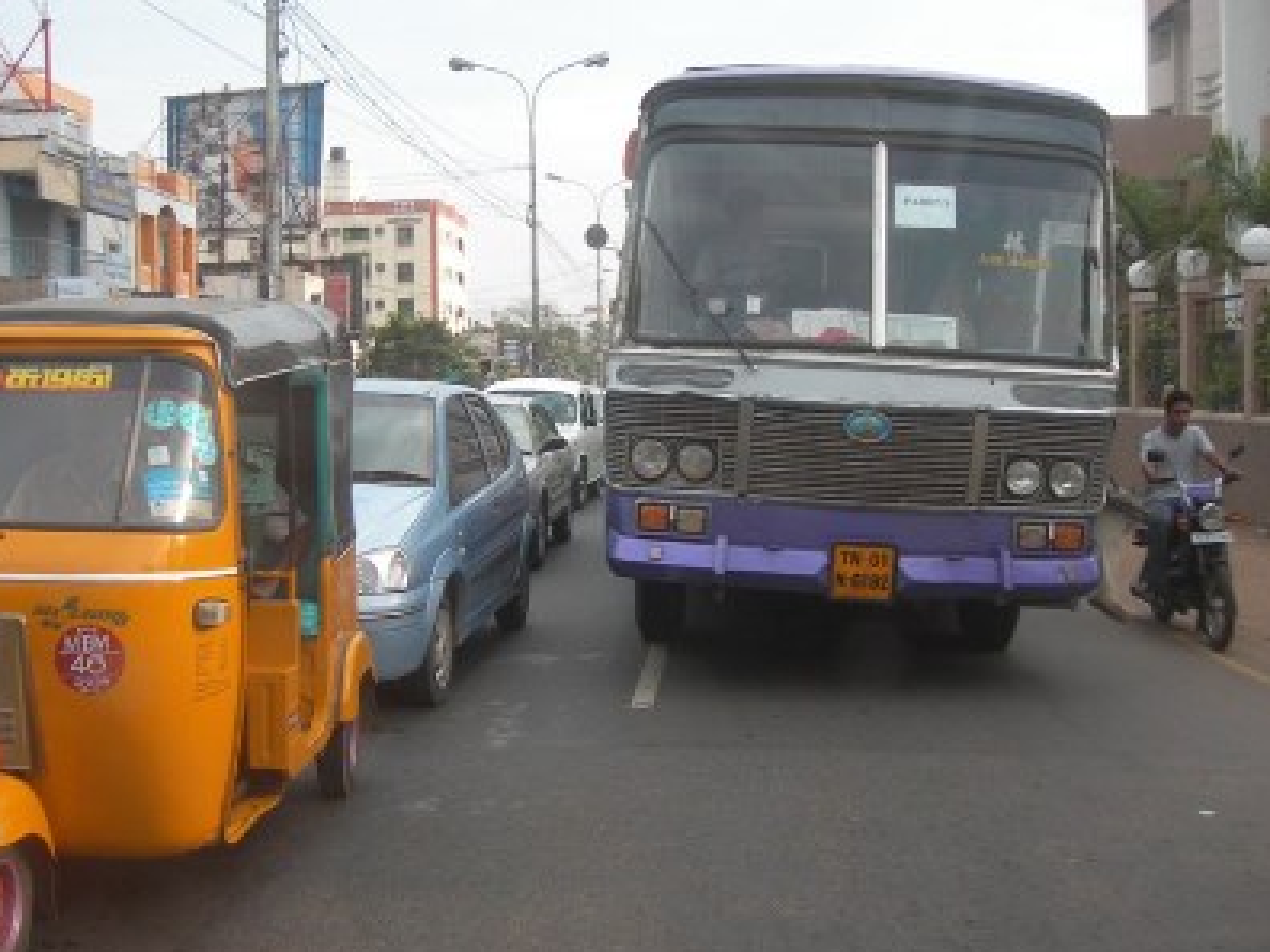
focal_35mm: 43
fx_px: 1578
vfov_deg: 33.6
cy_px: 484
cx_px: 609
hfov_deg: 43.8
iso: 50
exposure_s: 1/32.6
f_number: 2.8
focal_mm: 7.8
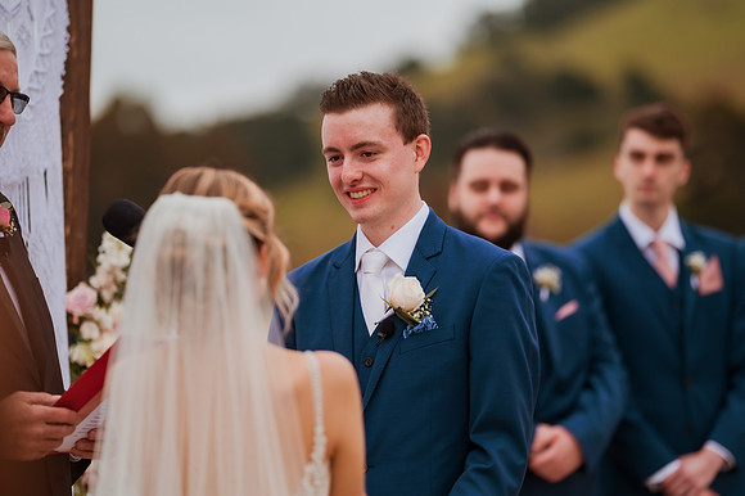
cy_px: 248
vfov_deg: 10.1
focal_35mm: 135
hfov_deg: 15.2
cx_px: 372
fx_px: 2792
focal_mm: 135
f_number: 1.8
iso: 500
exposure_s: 1/2500
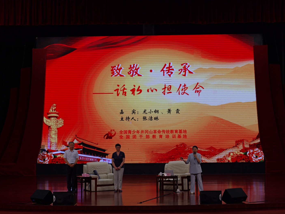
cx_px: 152
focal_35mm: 66
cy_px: 108
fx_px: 543
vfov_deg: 22.3
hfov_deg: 29.4
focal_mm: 60
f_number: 5.6
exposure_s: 1/160
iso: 400
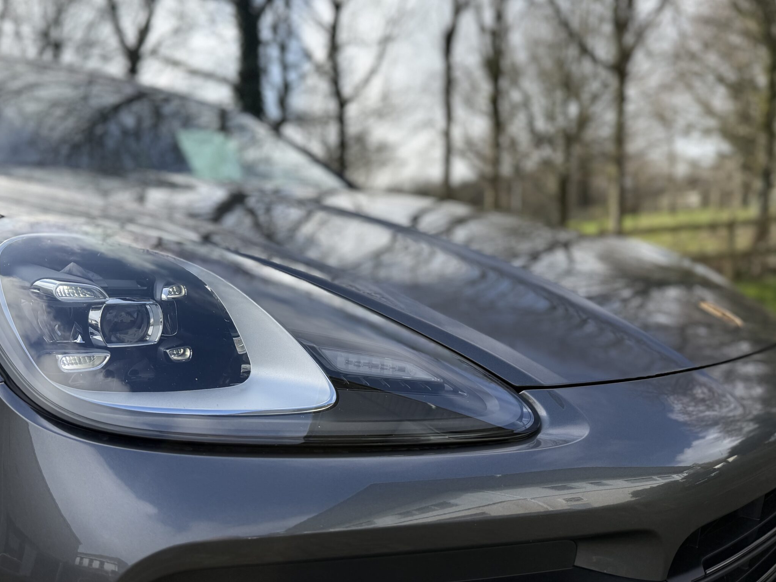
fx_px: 673
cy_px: 261
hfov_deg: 60.0
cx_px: 391
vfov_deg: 46.7
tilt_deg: -1.1
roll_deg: -1.0
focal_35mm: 30
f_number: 1.78
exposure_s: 1/3584
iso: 100
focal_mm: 6.76
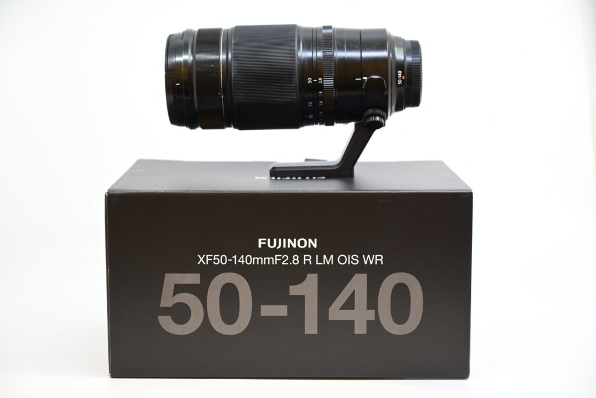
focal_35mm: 70
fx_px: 1159
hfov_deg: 28.8
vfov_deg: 19.5
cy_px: 199
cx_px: 298
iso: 1600
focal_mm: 70
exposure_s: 1/250
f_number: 6.3
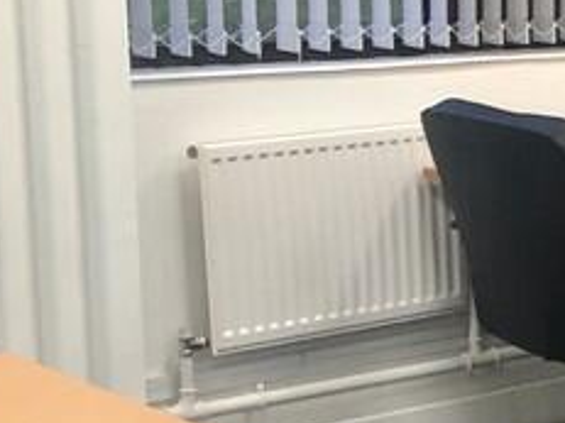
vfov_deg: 11.9
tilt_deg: -10.2
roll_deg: -4.1
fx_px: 2023
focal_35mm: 124
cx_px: 1216
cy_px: 259
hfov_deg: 13.2
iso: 40
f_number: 1.8
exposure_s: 1/33
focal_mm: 3.99
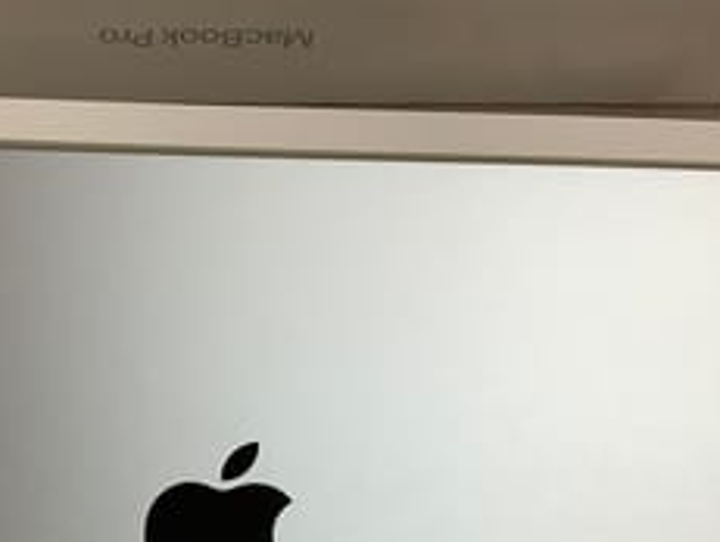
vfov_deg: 21.0
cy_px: 578
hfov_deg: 28.4
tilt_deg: -71.8
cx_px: 165
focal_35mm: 67
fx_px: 1396
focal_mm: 3.3
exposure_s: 1/50
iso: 80
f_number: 2.4
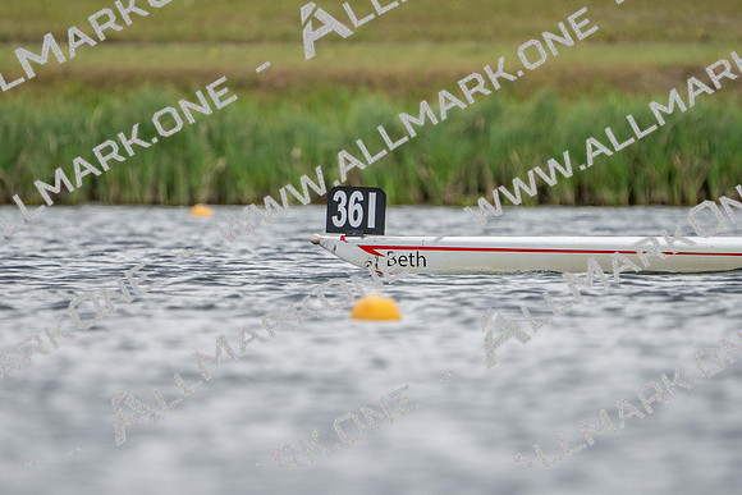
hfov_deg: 2.3
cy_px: 248
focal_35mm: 900
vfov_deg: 1.5
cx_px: 371
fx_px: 18553
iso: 640
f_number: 6.3
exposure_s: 1/1250
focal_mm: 600
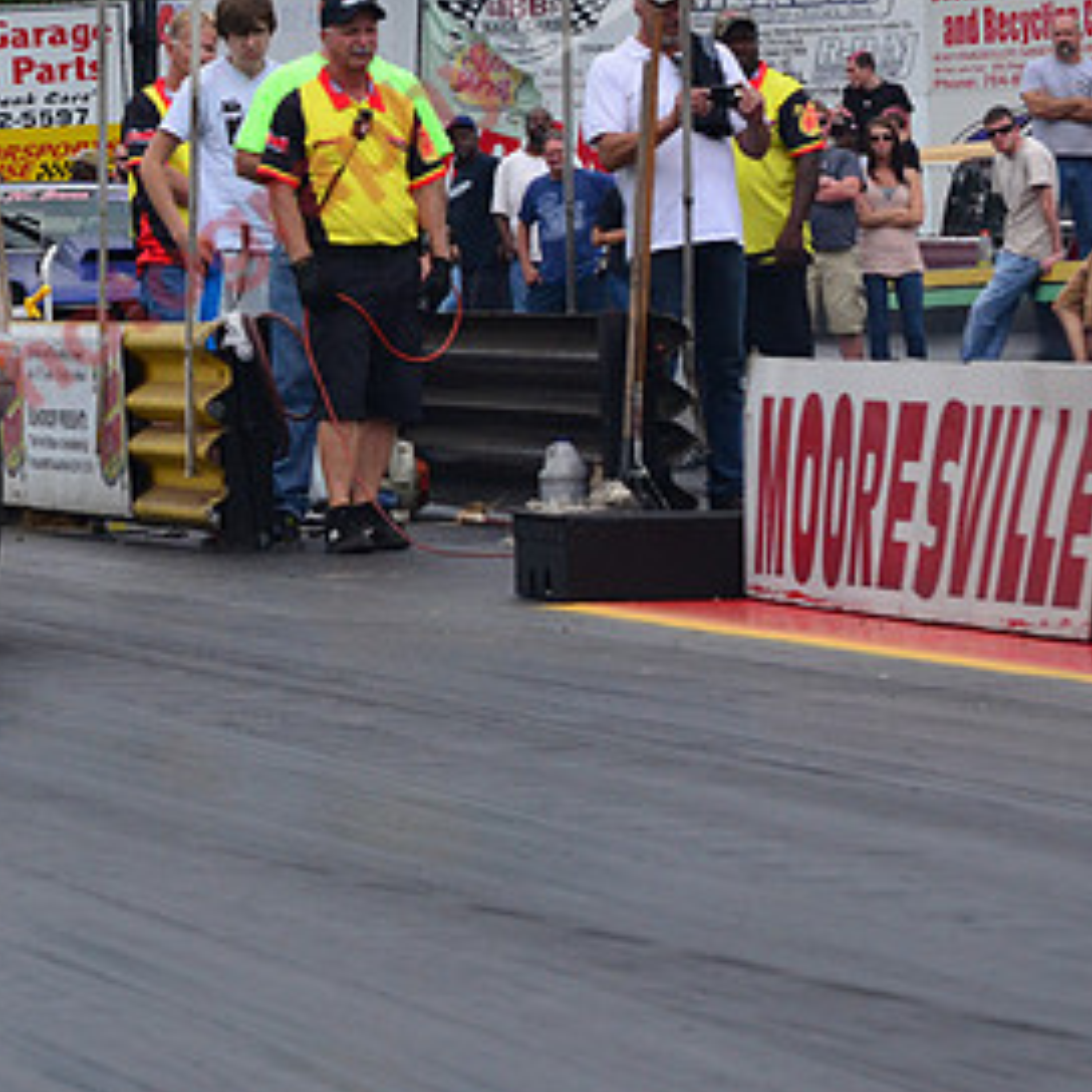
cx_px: 8
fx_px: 9672
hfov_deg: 6.4
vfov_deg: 6.5
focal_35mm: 271
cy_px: 414
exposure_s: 1/1250
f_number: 9
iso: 1000
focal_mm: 100
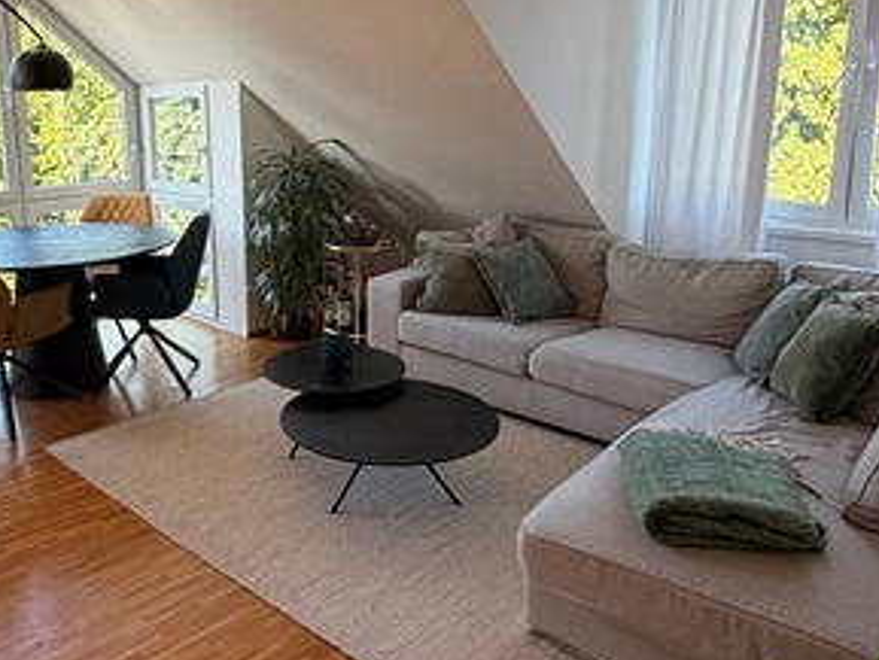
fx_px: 788
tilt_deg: -11.7
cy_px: 259
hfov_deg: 57.6
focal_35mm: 31
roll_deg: +1.2
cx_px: 325
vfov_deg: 45.2
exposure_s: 1/121
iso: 100
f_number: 2.2
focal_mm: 2.22
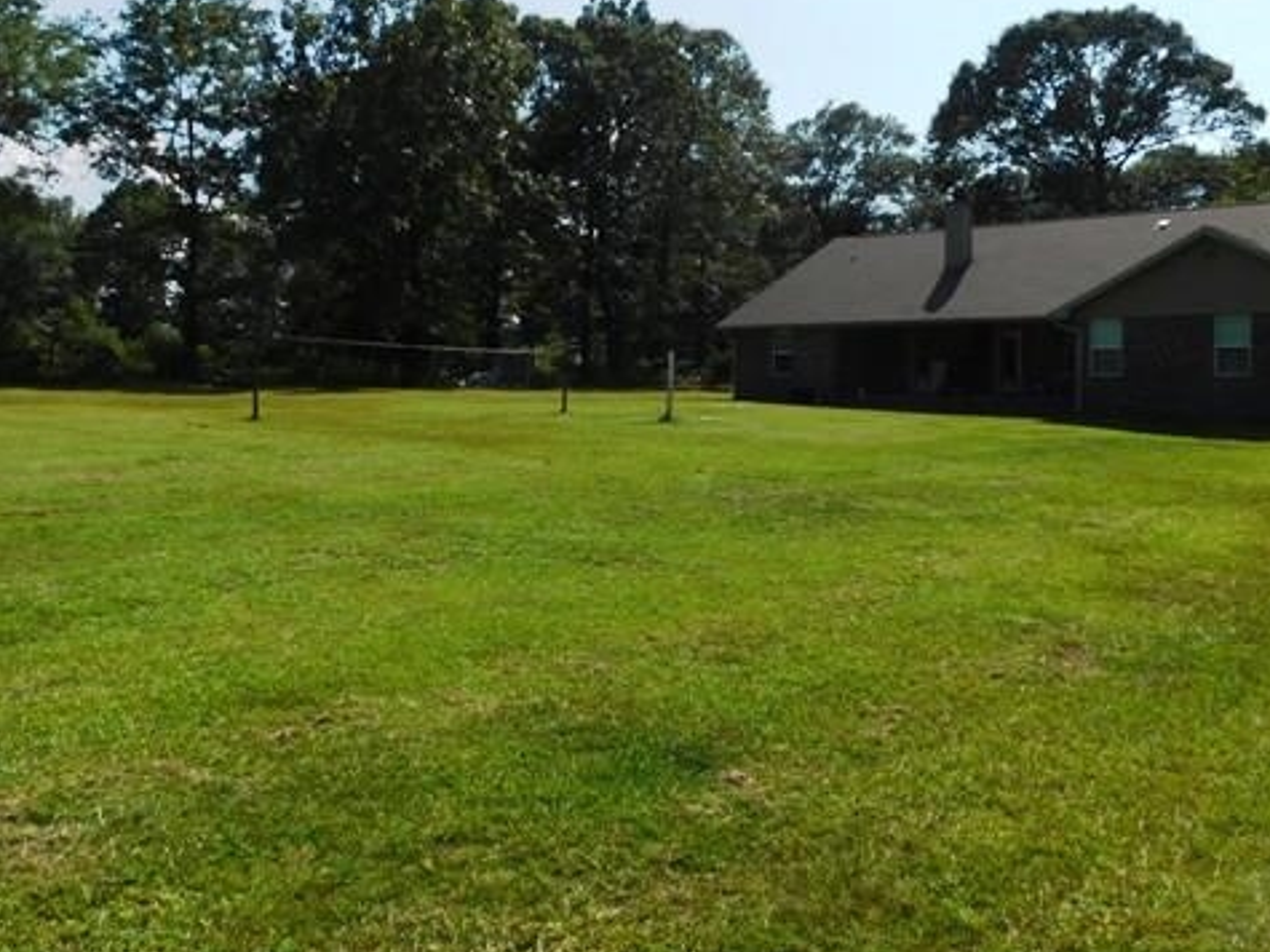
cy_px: 388
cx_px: 722
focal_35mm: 31
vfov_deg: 45.2
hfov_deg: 58.1
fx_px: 1137
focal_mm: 4
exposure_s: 1/640
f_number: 6
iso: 125
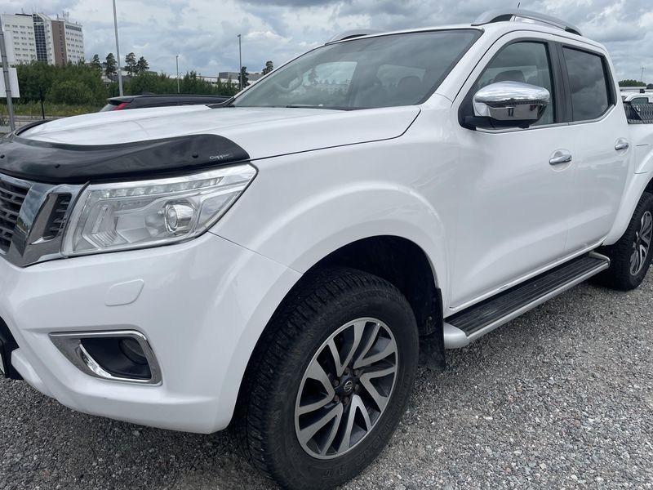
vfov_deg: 53.1
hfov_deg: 67.3
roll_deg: -2.0
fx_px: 490
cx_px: 326
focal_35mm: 26
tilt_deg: -14.6
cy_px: 245
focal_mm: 4.2
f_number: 1.6
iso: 32
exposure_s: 1/4292
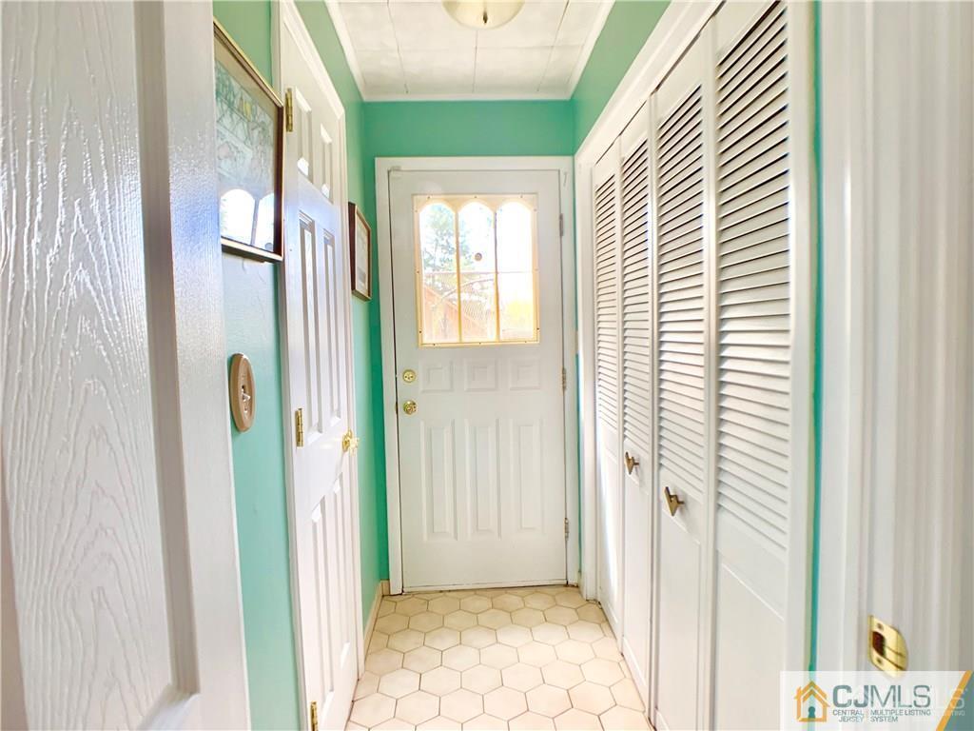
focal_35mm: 26
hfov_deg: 67.3
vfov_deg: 53.1
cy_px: 366
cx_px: 487
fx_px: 732
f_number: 1.8
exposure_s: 1/69
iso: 100
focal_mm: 4.25
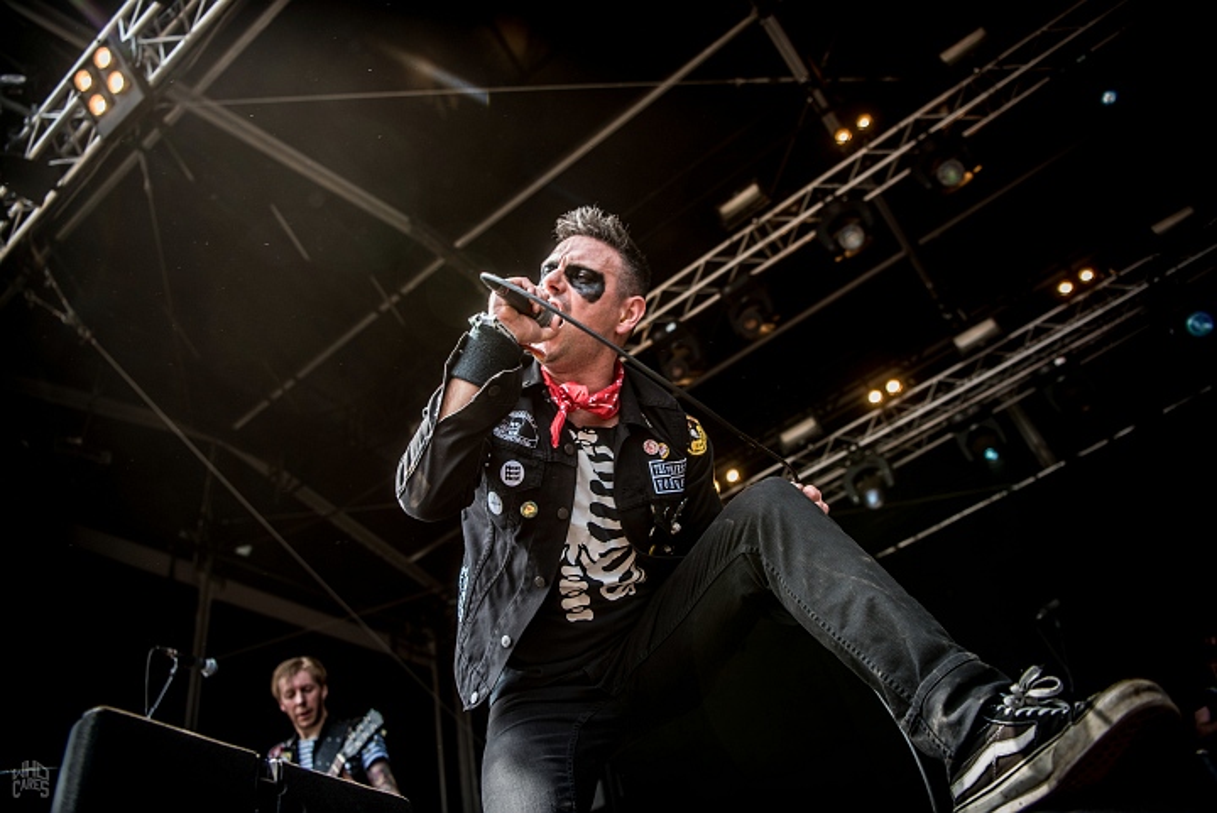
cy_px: 406
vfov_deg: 53.2
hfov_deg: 73.7
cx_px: 608
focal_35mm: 24
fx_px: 812
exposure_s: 1/320
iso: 125
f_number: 3.2
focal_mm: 24
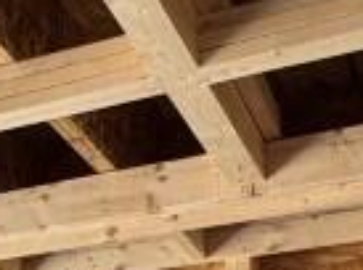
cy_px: 521
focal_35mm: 105
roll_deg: -0.3
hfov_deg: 16.8
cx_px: -204
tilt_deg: +1.5
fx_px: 1098
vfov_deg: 12.5
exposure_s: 1/99
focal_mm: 2.22
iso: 80
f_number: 2.2
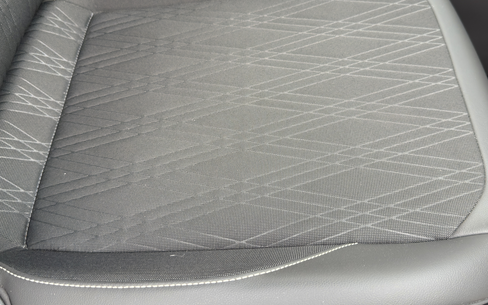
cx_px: 261
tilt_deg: -52.8
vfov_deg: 36.1
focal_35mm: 35
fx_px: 465
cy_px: 121
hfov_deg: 55.3
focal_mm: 6.76
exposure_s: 1/60
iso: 200
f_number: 1.78
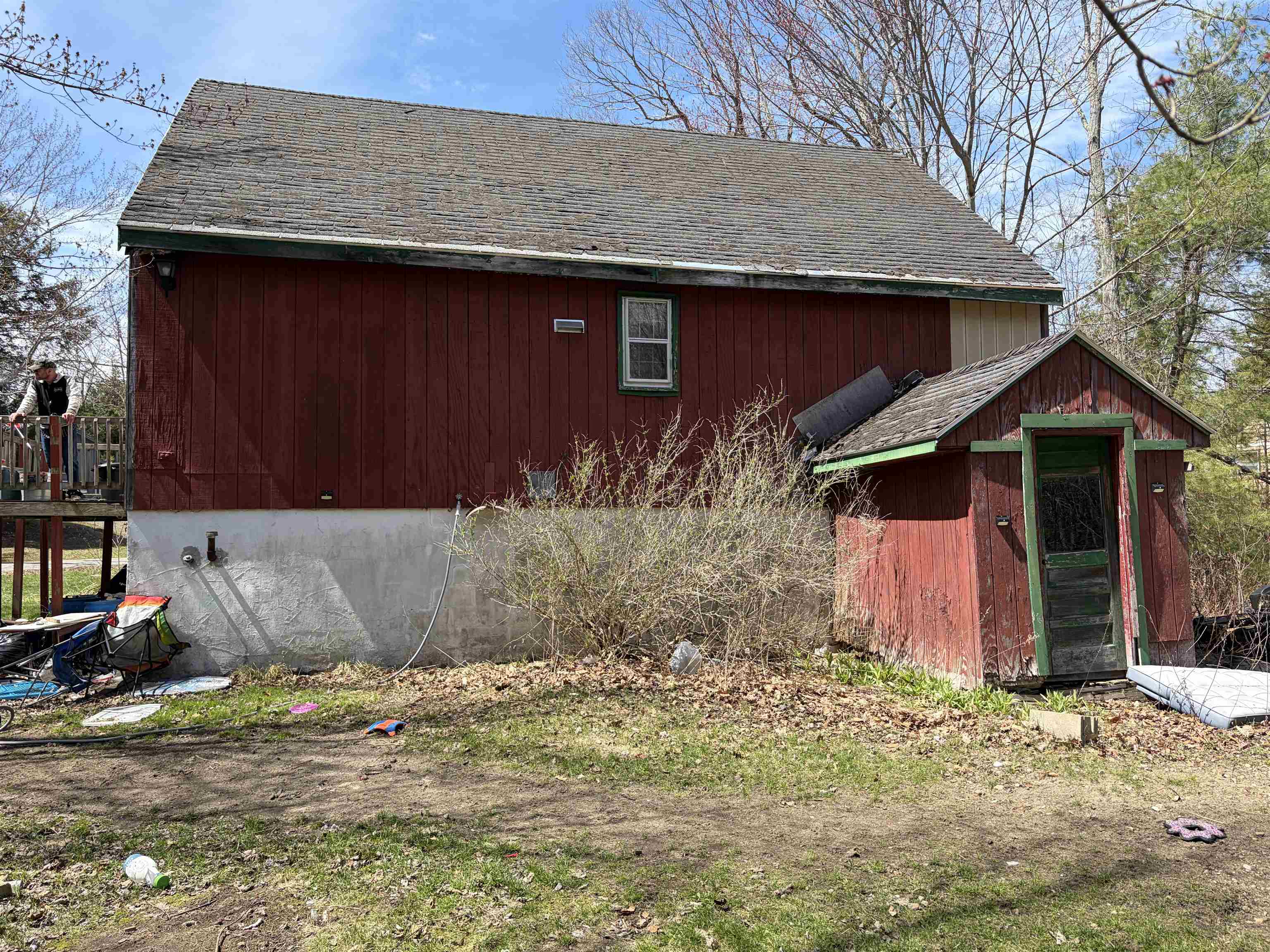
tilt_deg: +4.0
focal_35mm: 26
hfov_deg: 67.3
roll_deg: +2.6
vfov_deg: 53.1
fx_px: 954
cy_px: 476
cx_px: 635
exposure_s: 1/1420
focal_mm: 5.96
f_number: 1.6
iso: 50
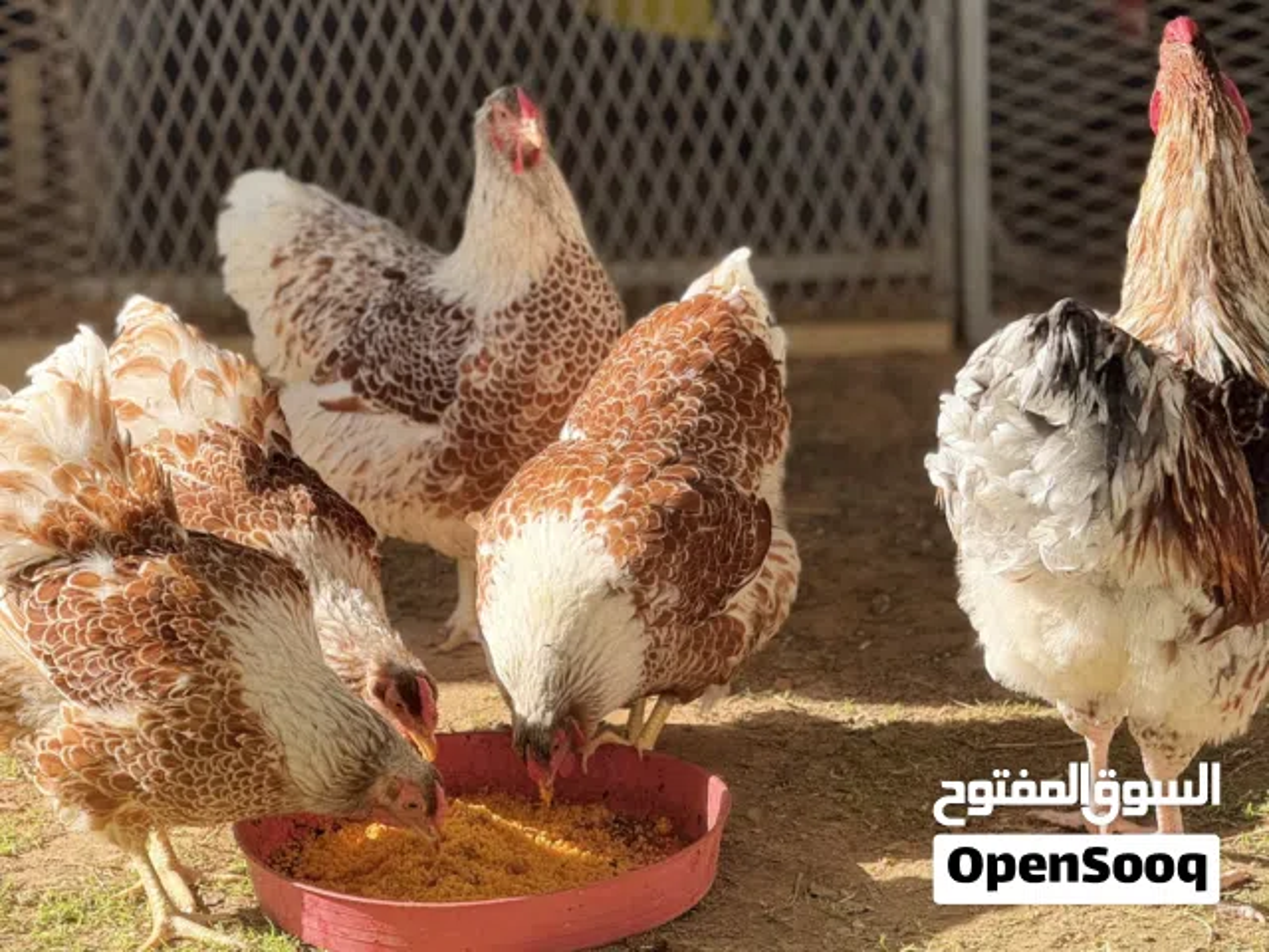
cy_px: 476
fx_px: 4399
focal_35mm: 120
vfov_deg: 12.3
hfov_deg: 16.4
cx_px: 634
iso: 64
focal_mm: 15.66
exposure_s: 1/238
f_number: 2.8
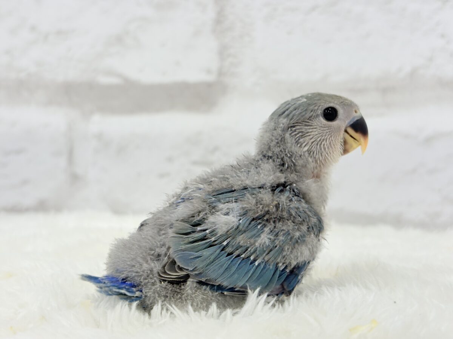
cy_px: 170
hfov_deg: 36.8
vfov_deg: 28.0
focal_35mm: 52
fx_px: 680
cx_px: 226
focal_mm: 5.96
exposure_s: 1/100
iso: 64
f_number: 1.6
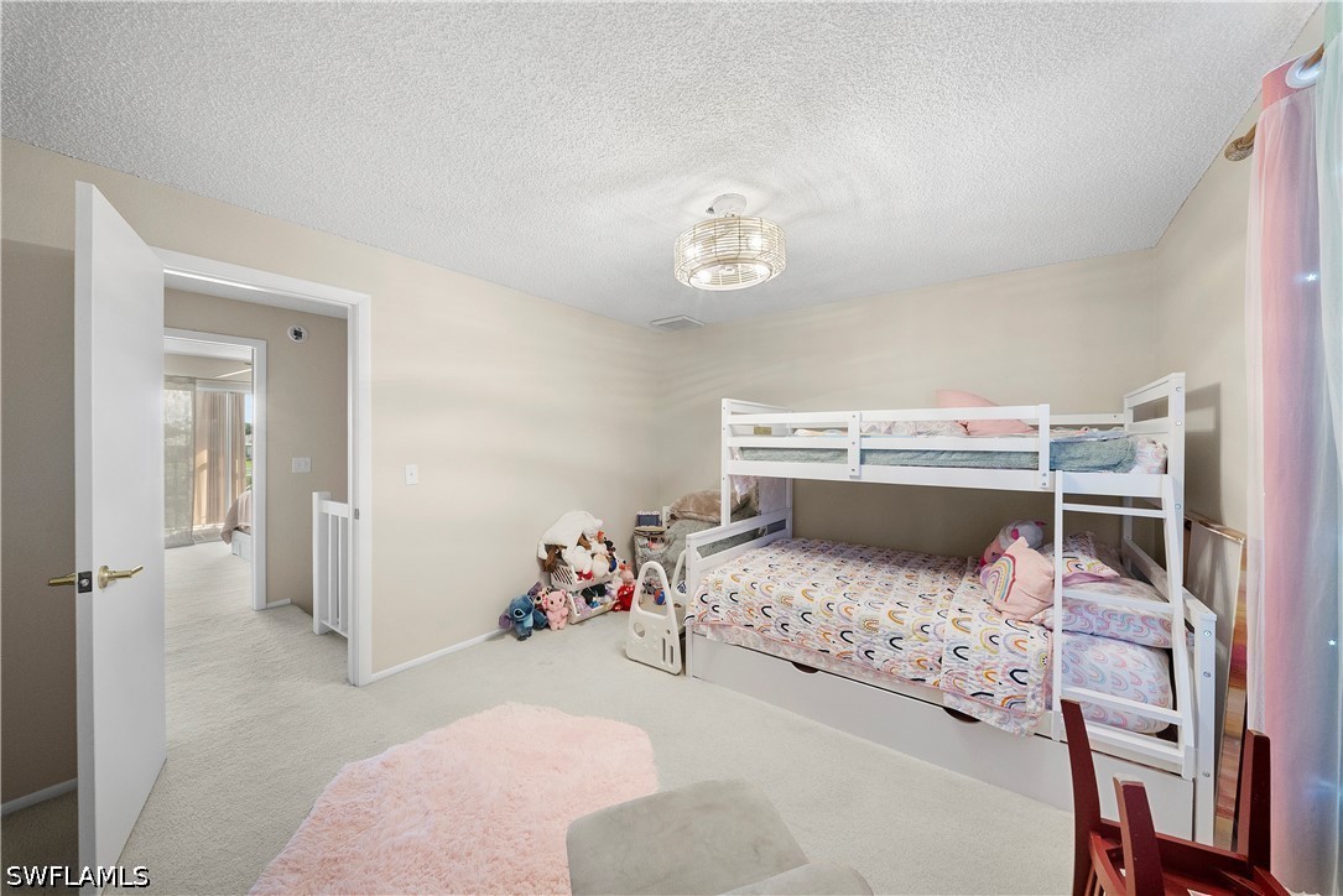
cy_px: 448
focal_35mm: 12
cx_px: 672
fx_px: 448
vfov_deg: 90.0
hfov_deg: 112.6
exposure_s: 1/6
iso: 2000
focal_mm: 12
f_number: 11
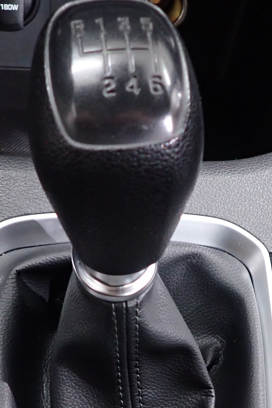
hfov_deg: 23.8
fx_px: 646
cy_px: 290
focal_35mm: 57
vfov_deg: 34.5
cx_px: 143
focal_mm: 4.5
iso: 500
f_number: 2
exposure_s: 1/30
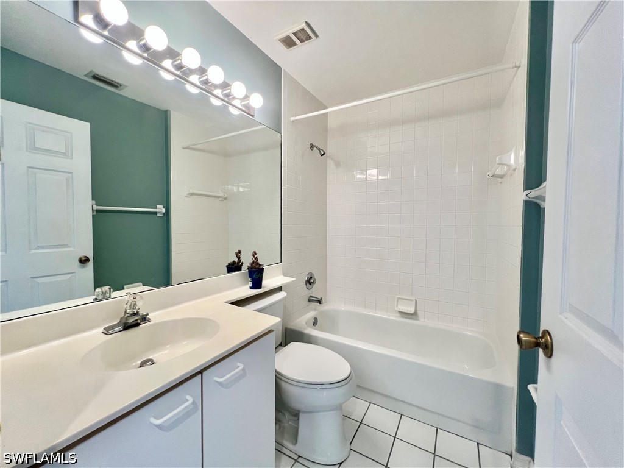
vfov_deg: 89.9
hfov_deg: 106.2
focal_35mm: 13
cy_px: 234
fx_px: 234
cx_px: 312
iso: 125
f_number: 1.8
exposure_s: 1/120
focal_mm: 1.57
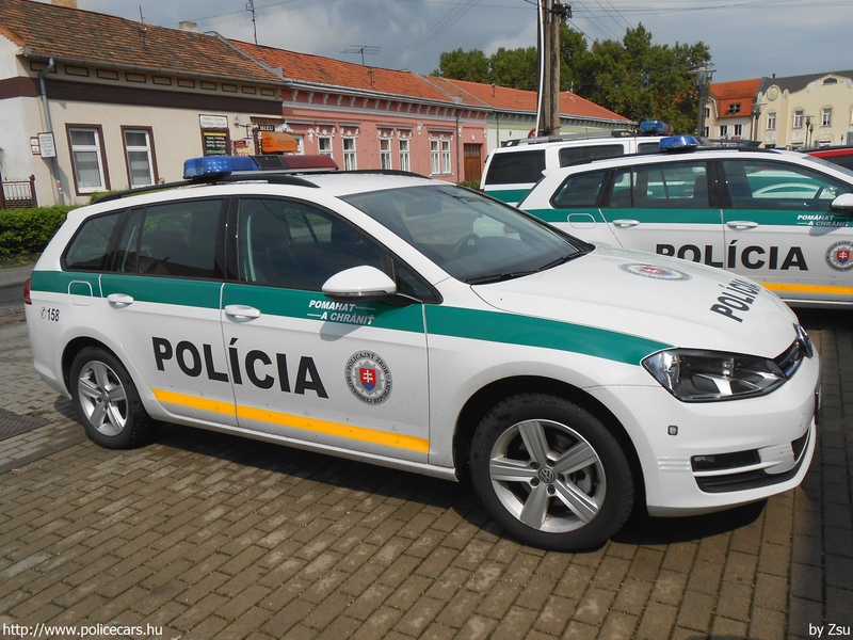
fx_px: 641
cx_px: 426
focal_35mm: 26
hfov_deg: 67.3
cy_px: 320
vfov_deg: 53.1
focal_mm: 4.6
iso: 100
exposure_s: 1/250
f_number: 11.5
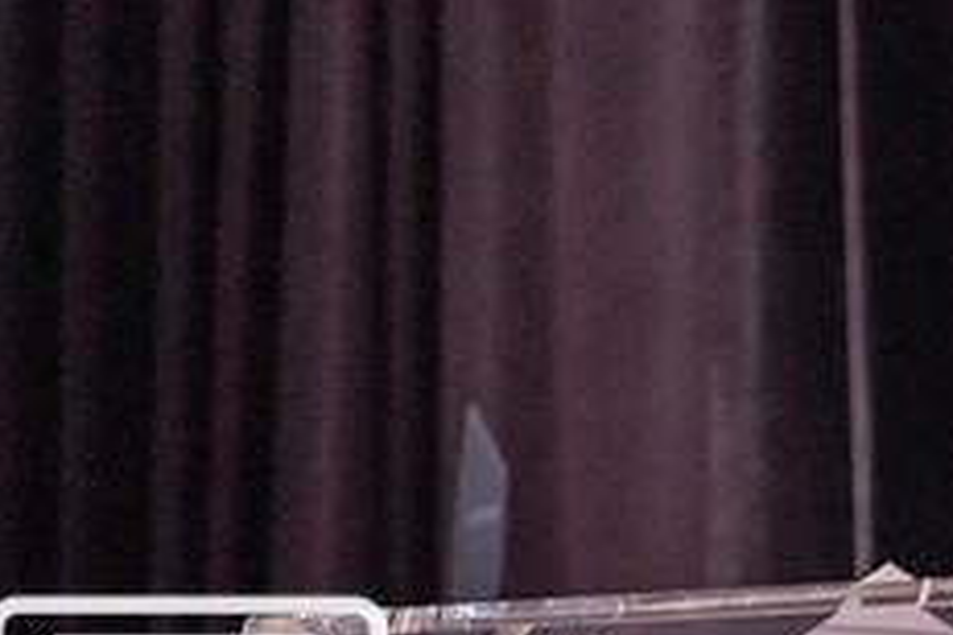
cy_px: 625
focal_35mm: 509
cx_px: 1056
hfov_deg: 4.0
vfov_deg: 2.7
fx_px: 13473
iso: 6400
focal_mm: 135
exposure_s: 1/60
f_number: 4.8
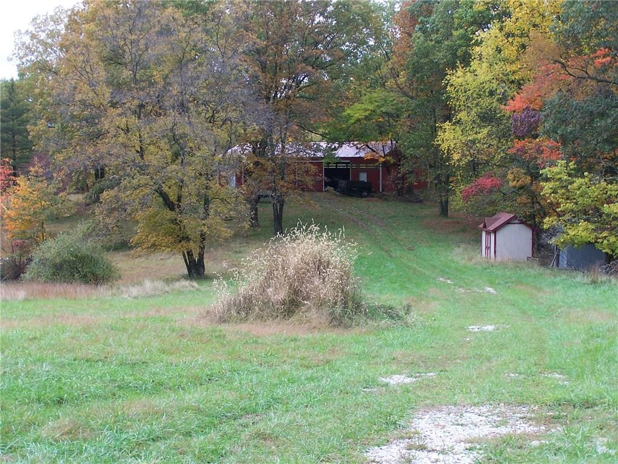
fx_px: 1196
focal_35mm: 67
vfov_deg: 21.9
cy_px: 232
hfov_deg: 29.0
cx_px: 309
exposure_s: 1/180
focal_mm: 11.1
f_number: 3.2
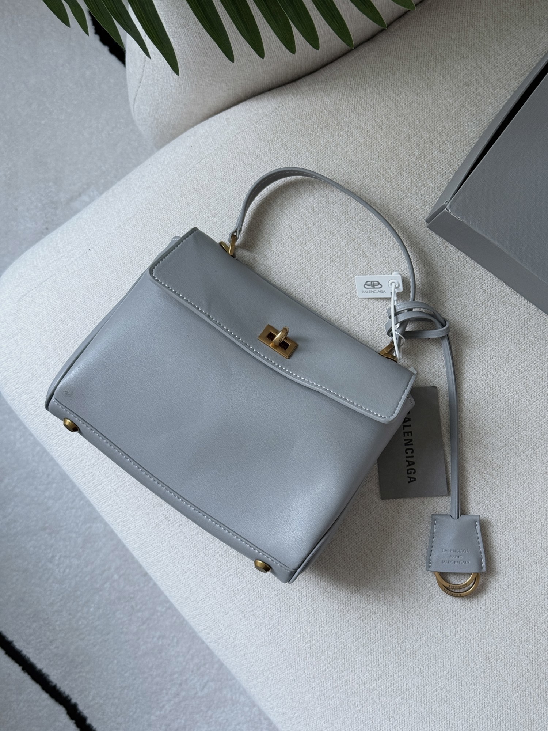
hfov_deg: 30.3
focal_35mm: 48
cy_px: 366
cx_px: 274
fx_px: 1013
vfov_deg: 39.7
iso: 125
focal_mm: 6.76
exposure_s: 1/60
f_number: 1.78
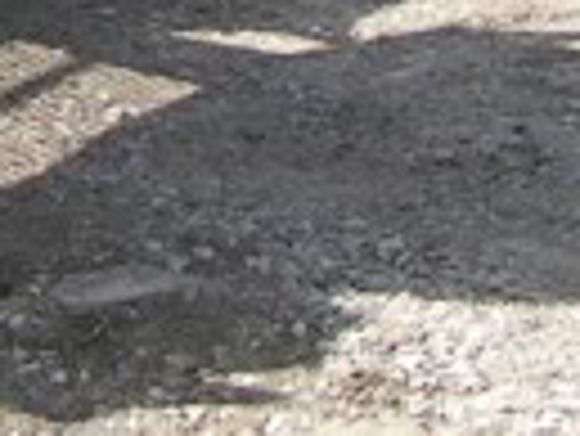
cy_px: -351
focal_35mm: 236
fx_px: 3958
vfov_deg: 6.2
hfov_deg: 7.8
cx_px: -814
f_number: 5.6
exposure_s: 1/320
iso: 50
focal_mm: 5.8
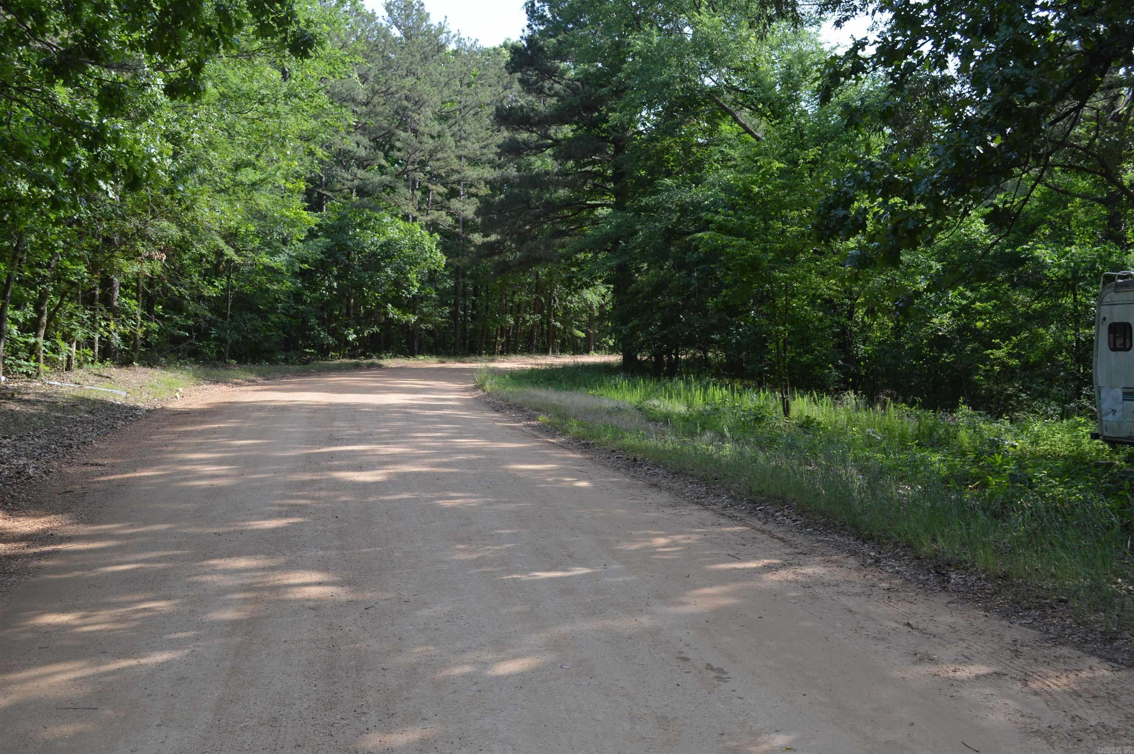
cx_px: 567
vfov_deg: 36.8
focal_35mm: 36
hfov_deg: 53.2
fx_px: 1133
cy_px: 377
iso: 110
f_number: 5.6
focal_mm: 24
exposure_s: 1/125
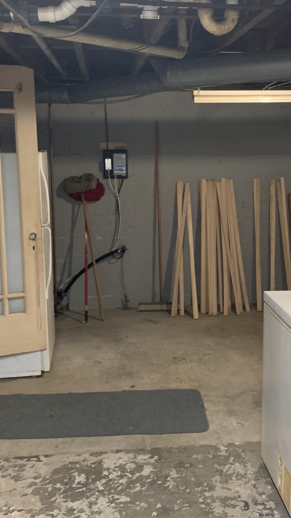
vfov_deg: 47.3
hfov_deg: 27.6
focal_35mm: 43
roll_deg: +1.1
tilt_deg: -10.0
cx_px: 182
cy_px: 246
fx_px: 590
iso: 320
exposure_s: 1/30
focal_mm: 4.25
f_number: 1.8
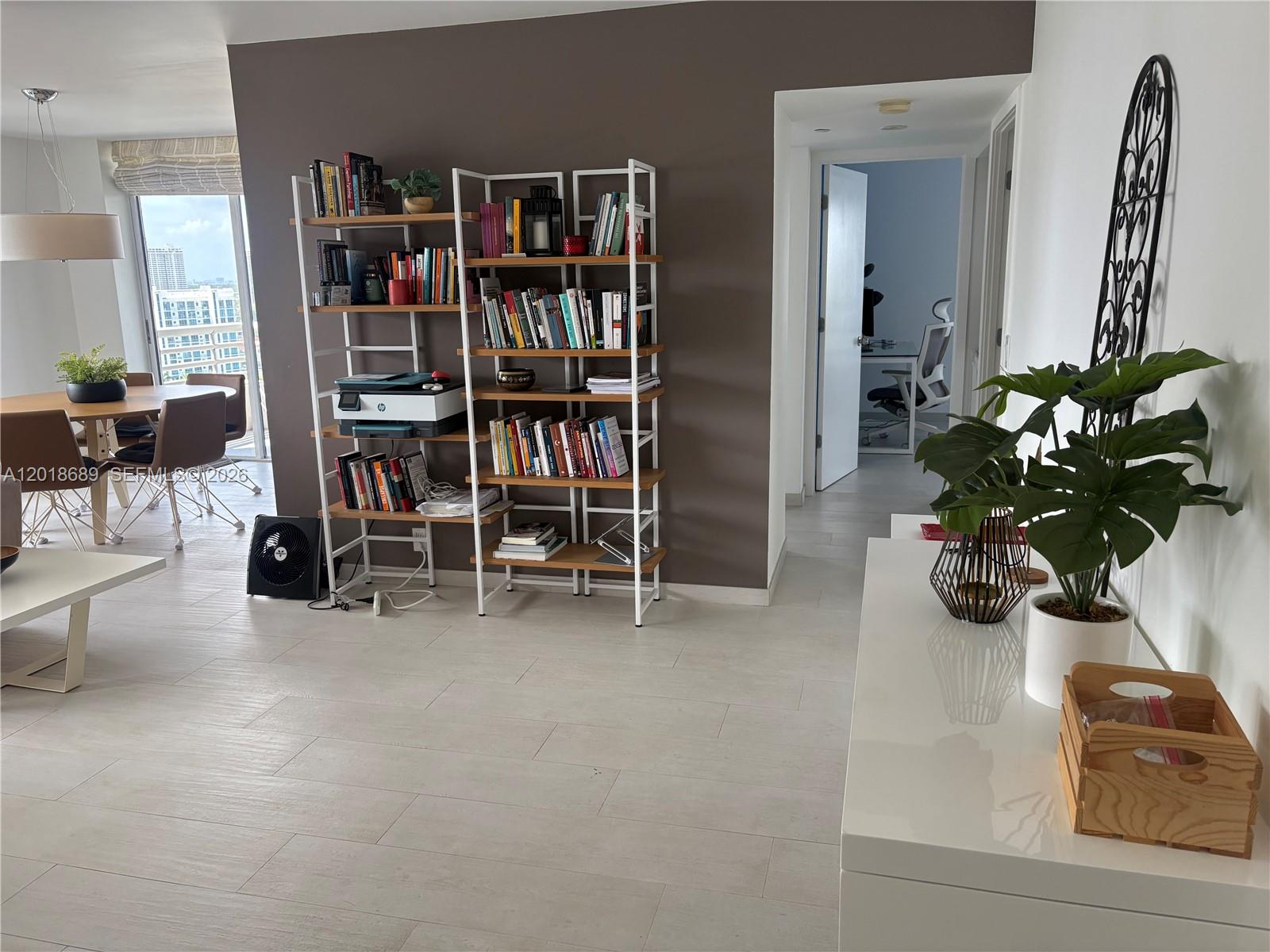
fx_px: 954
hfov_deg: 67.3
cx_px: 635
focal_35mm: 26
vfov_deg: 53.1
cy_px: 476
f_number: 1.6
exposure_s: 1/186
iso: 125
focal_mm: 5.96
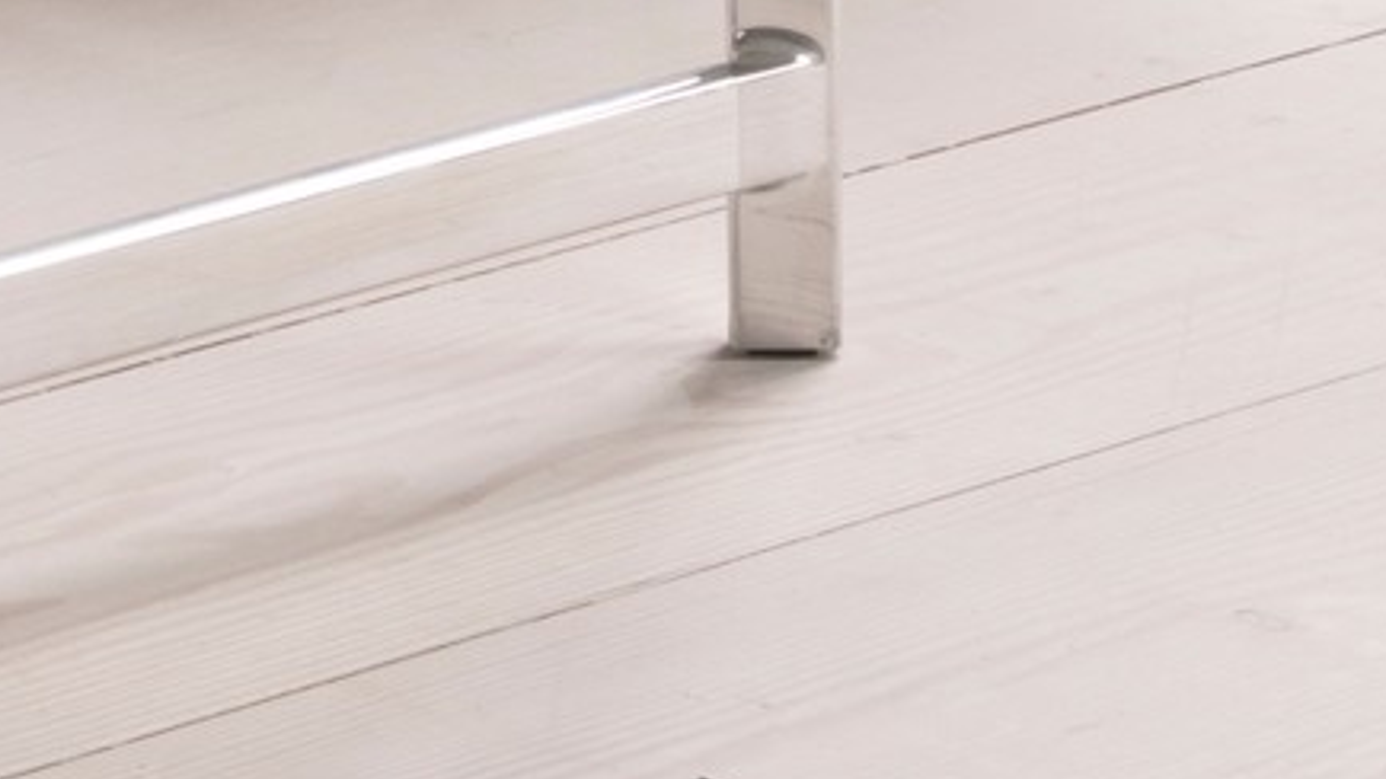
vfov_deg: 3.8
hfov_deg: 7.0
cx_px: -458
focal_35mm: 306
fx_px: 11235
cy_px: -2032
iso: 320
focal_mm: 55.5
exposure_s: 1/4
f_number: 8
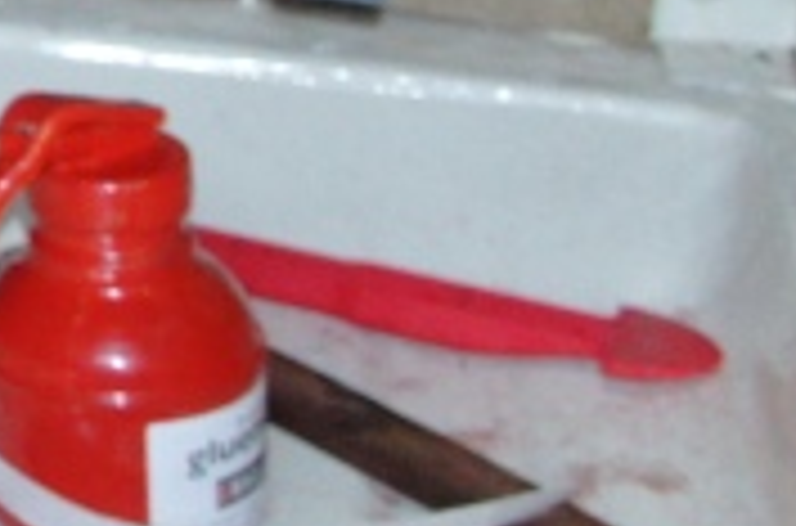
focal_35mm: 174
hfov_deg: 9.7
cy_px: -492
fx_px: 3837
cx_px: -1435
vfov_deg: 7.6
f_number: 5
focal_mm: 20
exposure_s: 1/60
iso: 1250
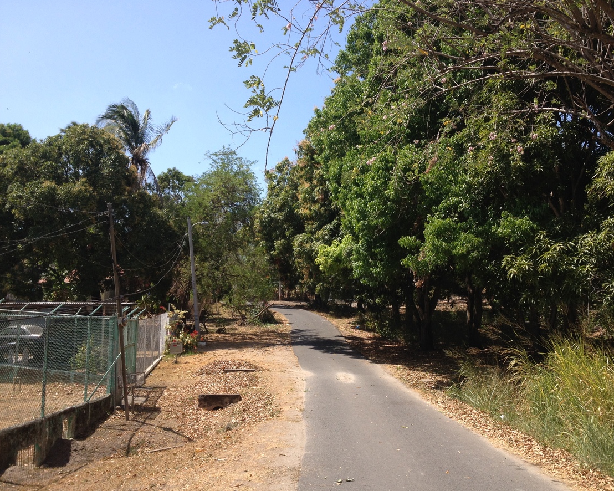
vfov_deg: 40.1
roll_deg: -0.1
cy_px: 246
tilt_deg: +4.3
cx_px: 330
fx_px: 672
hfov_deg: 49.0
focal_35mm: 37
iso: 50
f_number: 2.4
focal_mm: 4.28
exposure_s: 1/1126
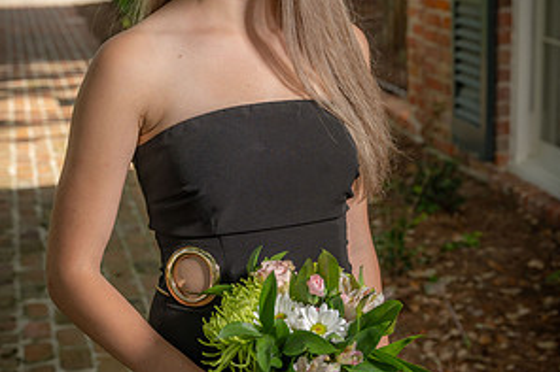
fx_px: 1228
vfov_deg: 17.3
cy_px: 166
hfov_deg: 25.7
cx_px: 282
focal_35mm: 79
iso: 100
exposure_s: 1/160
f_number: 5.6
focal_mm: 52
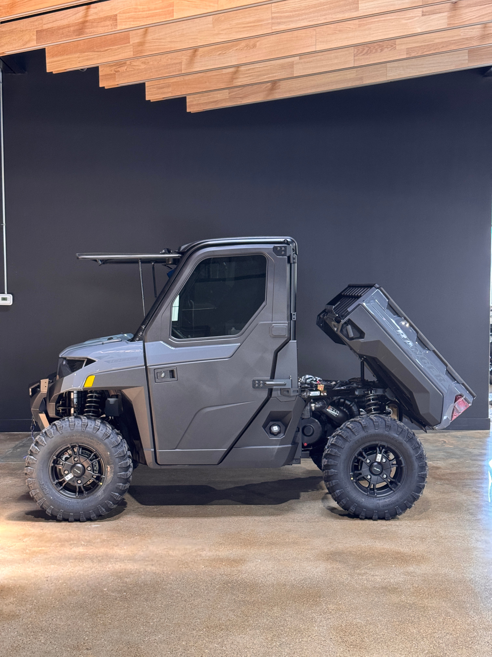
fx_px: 910
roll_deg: +0.4
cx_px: 246
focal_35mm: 48
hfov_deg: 30.3
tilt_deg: -1.9
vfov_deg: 39.7
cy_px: 328
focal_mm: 6.76
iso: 250
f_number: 1.78
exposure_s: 1/60
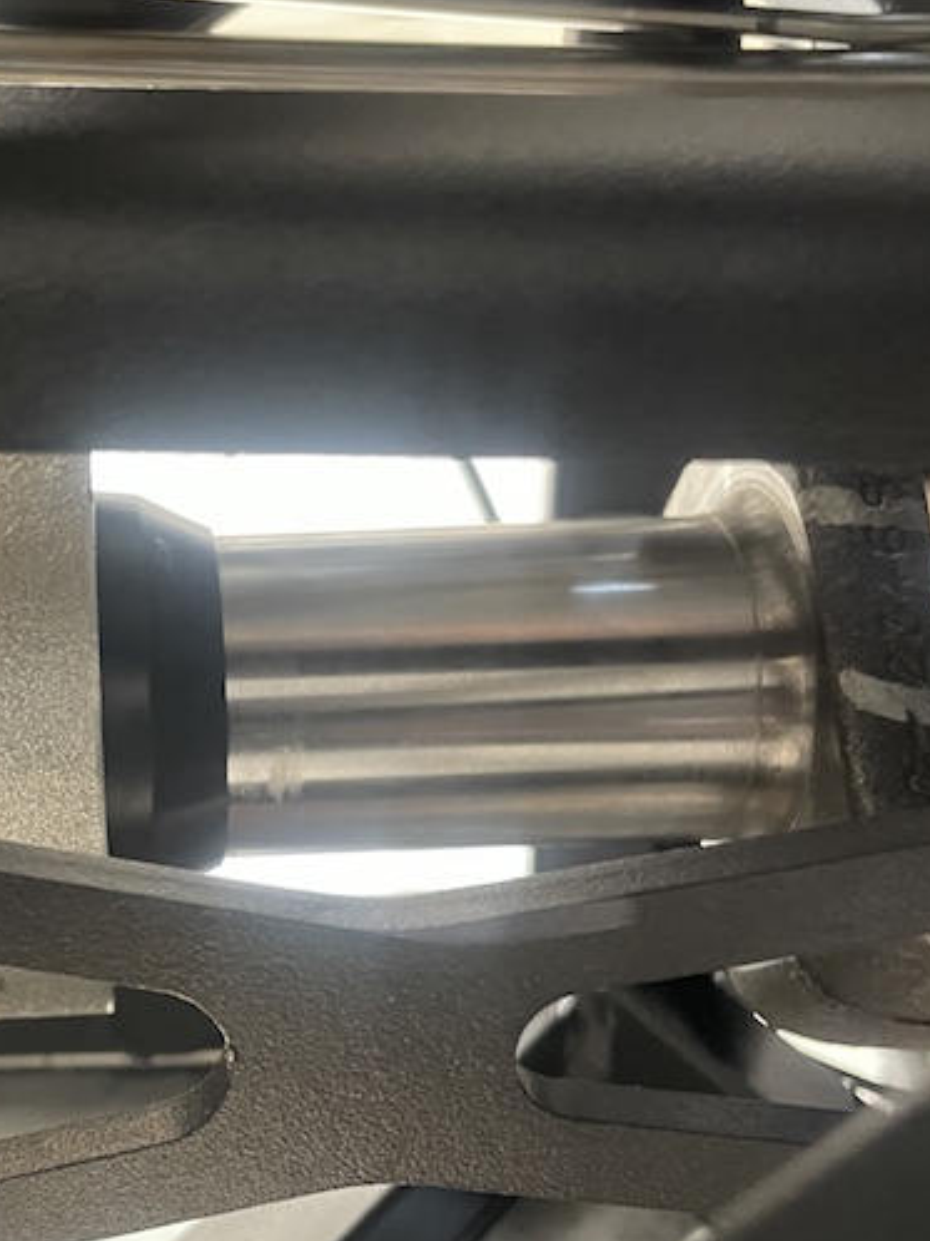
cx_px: 148
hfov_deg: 29.9
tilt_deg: +64.2
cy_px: 758
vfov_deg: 40.2
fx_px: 1685
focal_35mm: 47
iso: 640
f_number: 1.6
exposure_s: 1/30
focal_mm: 4.2
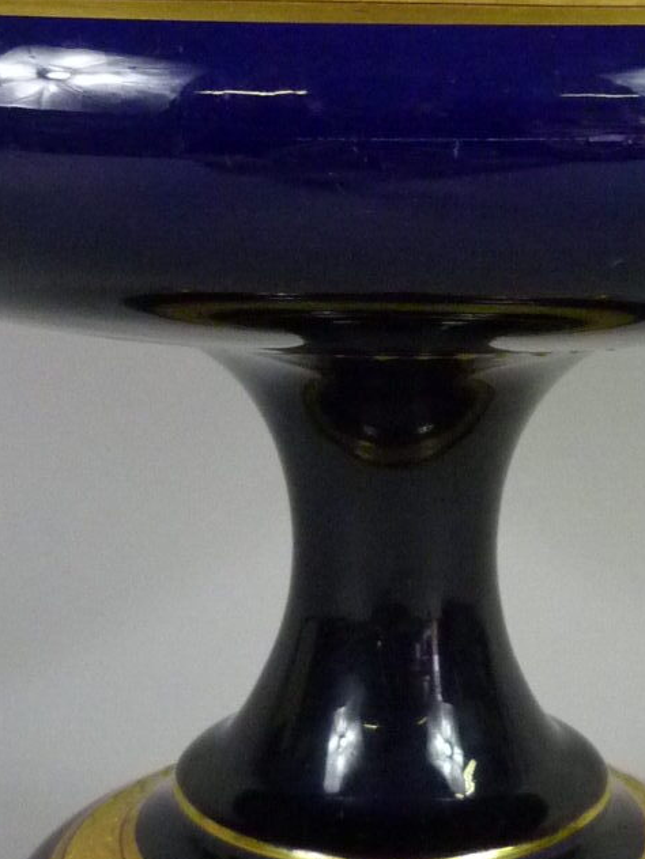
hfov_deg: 18.2
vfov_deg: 24.0
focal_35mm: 81
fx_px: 2012
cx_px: 410
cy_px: 292
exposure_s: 1/50
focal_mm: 4.5
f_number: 2.8
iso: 400
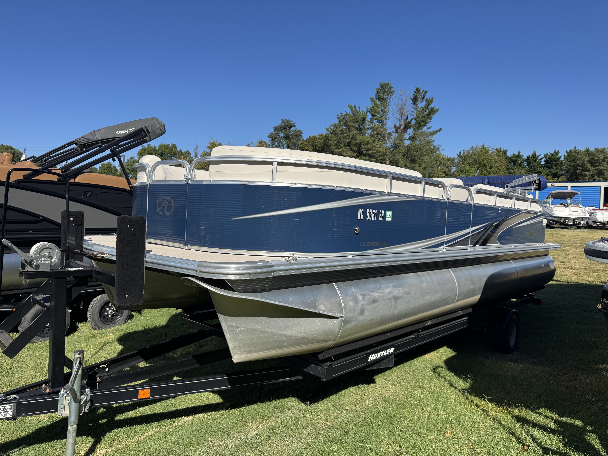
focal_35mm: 24
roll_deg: +0.9
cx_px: 304
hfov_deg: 71.6
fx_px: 422
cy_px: 228
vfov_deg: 56.8
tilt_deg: -3.5
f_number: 1.78
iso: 80
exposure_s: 1/4049
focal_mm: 6.76
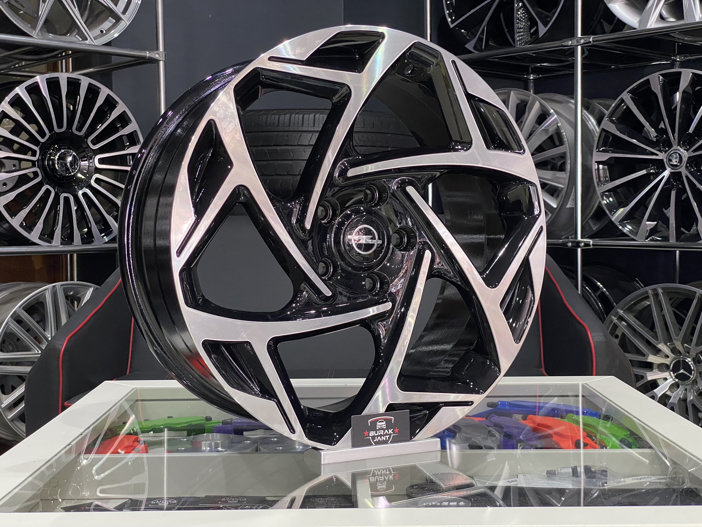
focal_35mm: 52
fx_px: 1055
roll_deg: +0.3
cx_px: 351
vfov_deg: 28.0
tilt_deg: -2.0
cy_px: 264
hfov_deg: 36.8
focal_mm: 6
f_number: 2
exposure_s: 1/50
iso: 250
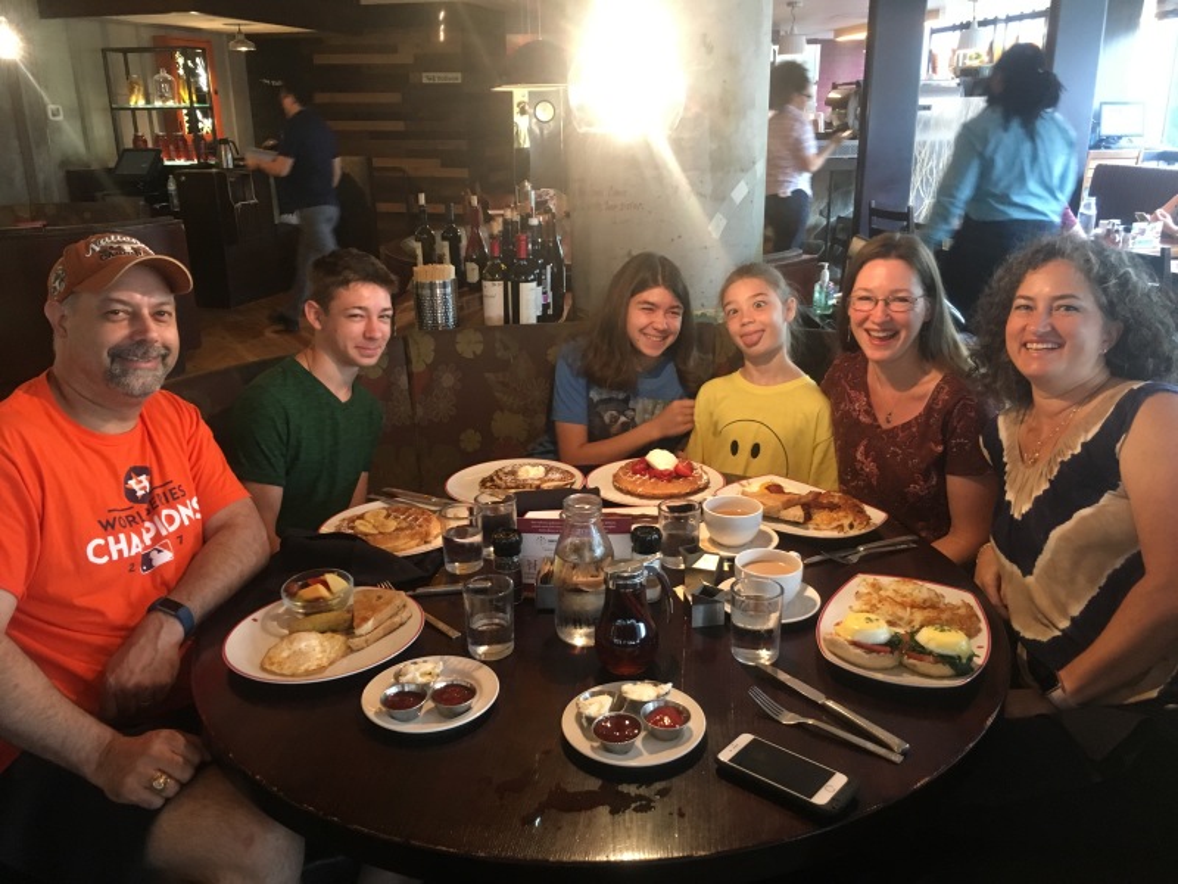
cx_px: 589
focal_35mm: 29
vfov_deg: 48.2
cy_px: 442
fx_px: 987
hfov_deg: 61.7
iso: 200
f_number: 2.2
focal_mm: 4.15
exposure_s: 1/17
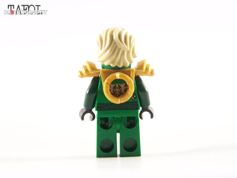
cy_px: 89
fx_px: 719
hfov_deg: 18.7
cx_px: 118
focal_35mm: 105
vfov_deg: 14.1
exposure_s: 1/60
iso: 400
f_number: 3.2
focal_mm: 17.5
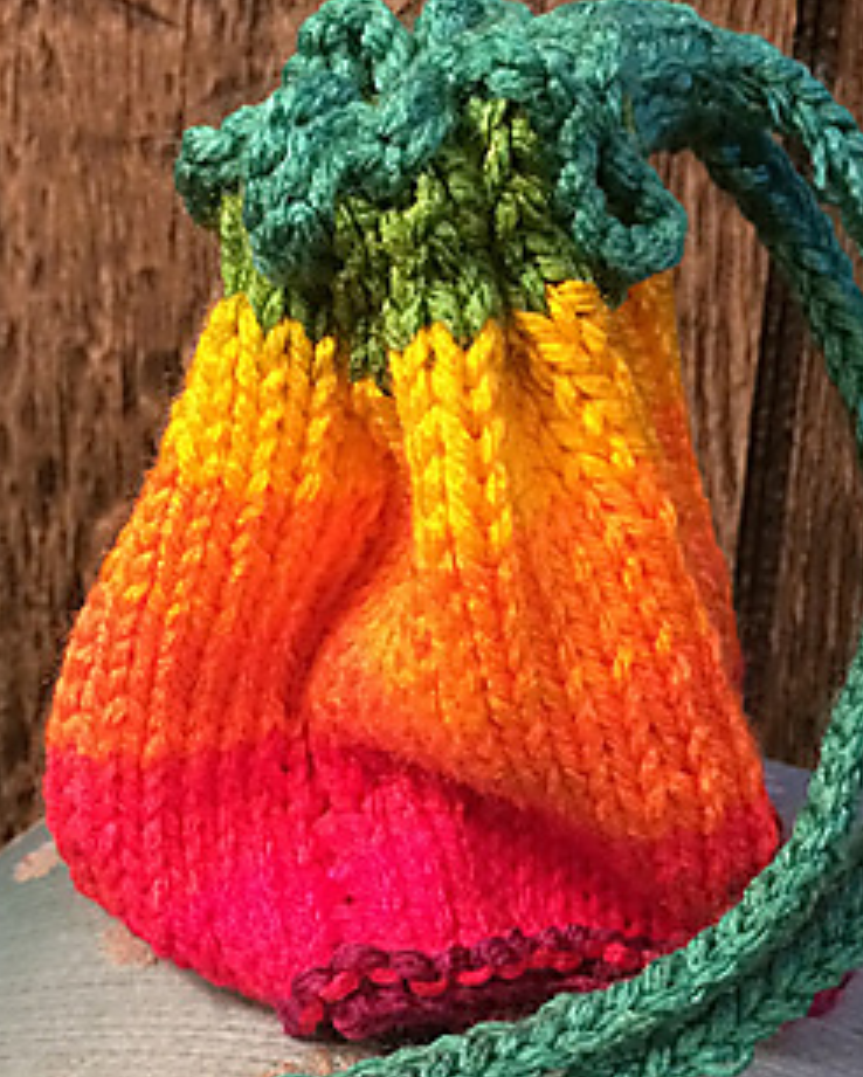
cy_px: 695
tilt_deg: -21.5
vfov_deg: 31.7
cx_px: 347
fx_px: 1882
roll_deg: -2.6
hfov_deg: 25.8
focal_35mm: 59
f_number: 2.2
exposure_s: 1/24
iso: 320
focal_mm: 4.15
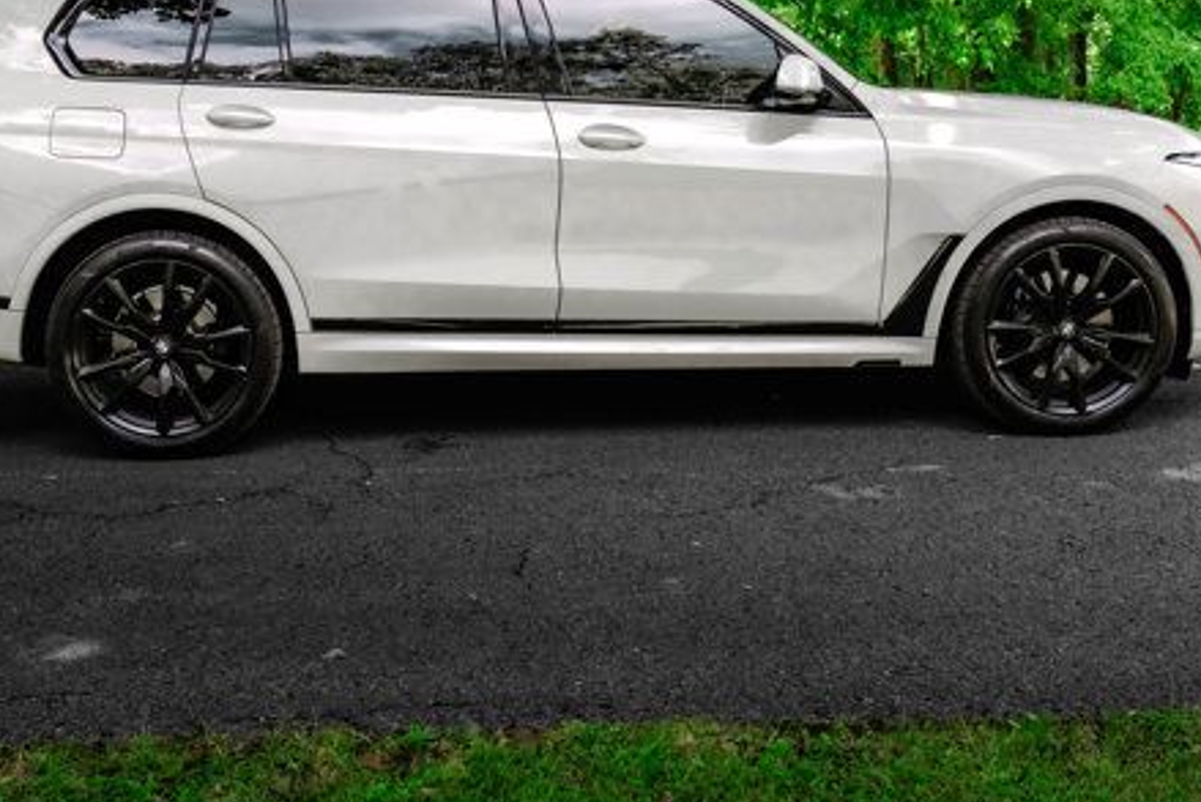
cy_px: 267
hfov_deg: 38.1
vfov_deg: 25.9
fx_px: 1735
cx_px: 542
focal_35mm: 52
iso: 800
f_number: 8
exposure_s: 1/320
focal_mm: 34
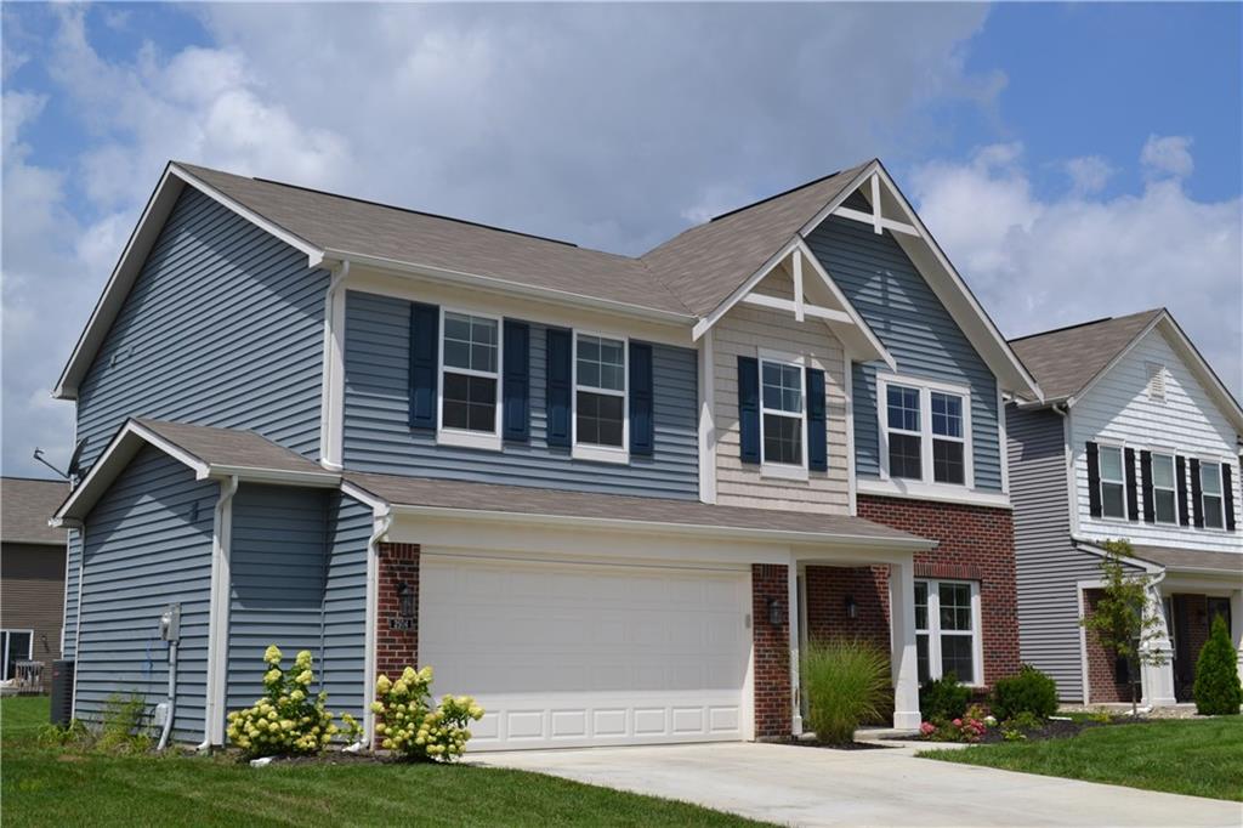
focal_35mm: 39
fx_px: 1346
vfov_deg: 34.2
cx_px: 622
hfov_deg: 49.6
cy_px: 414
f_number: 7.1
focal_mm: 26
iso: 400
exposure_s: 1/2000
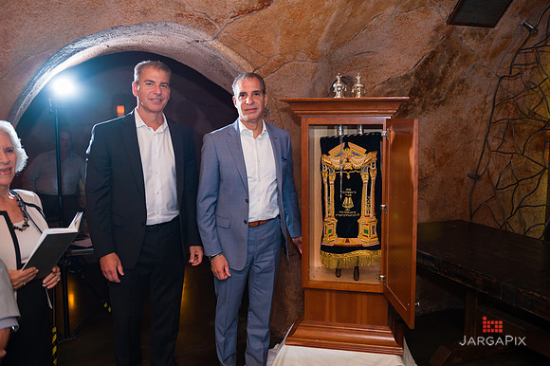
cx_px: 287
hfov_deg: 56.2
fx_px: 515
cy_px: 175
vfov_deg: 39.2
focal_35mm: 34
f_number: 4
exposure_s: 1/200
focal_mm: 32
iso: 1250
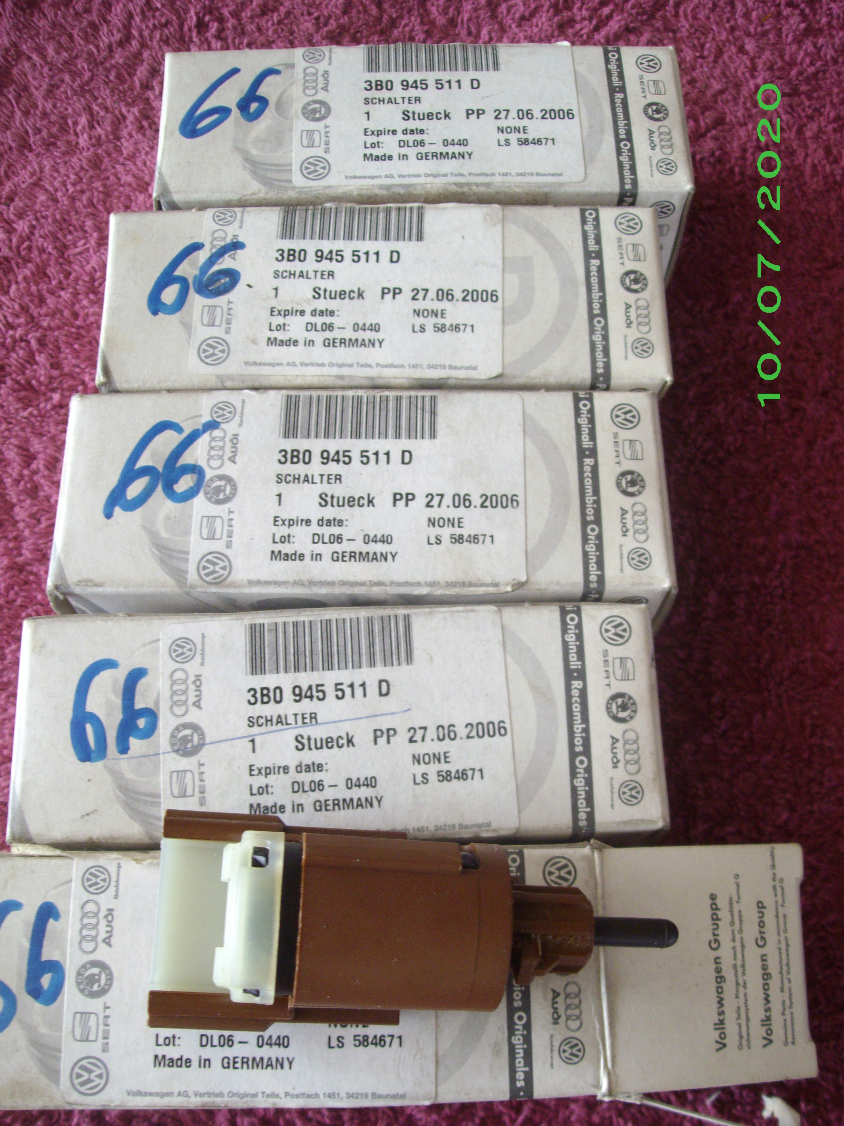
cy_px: 563
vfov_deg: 51.4
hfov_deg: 39.7
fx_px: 1170
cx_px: 422
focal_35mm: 36
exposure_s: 1/60
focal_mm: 6
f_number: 2.7
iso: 160
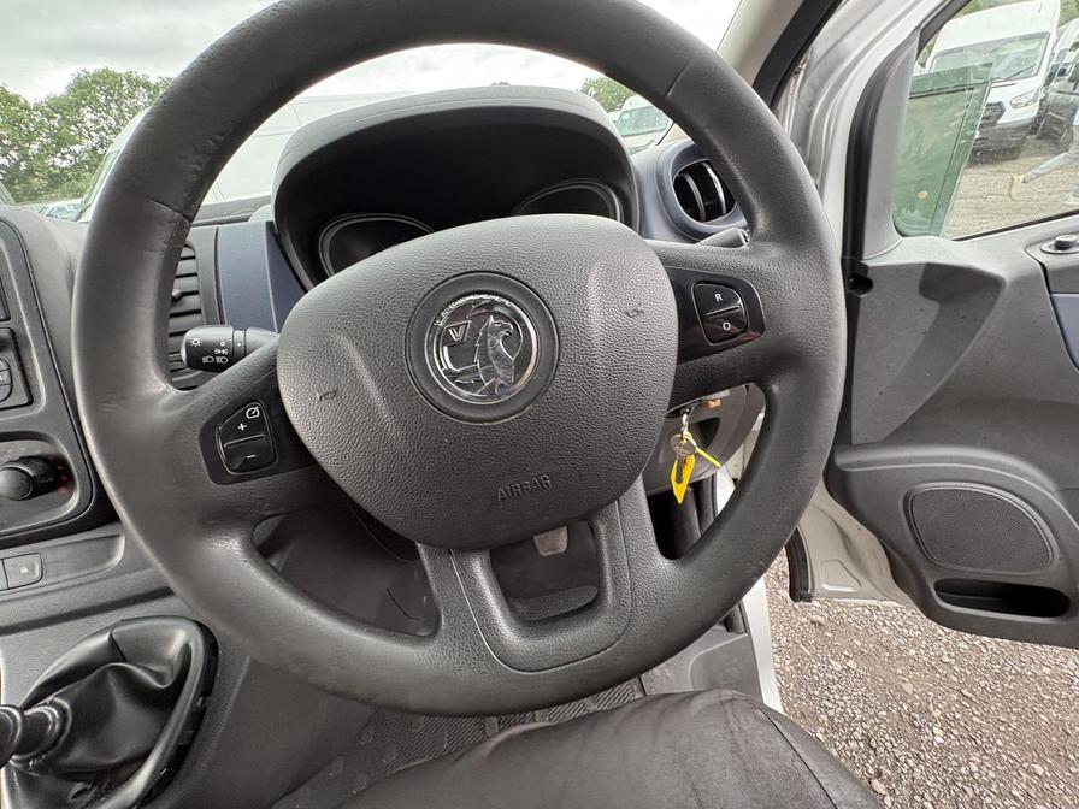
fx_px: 436
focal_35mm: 14
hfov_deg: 102.1
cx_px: 540
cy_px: 404
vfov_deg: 85.7
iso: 200
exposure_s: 1/99
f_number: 2.2
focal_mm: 2.22
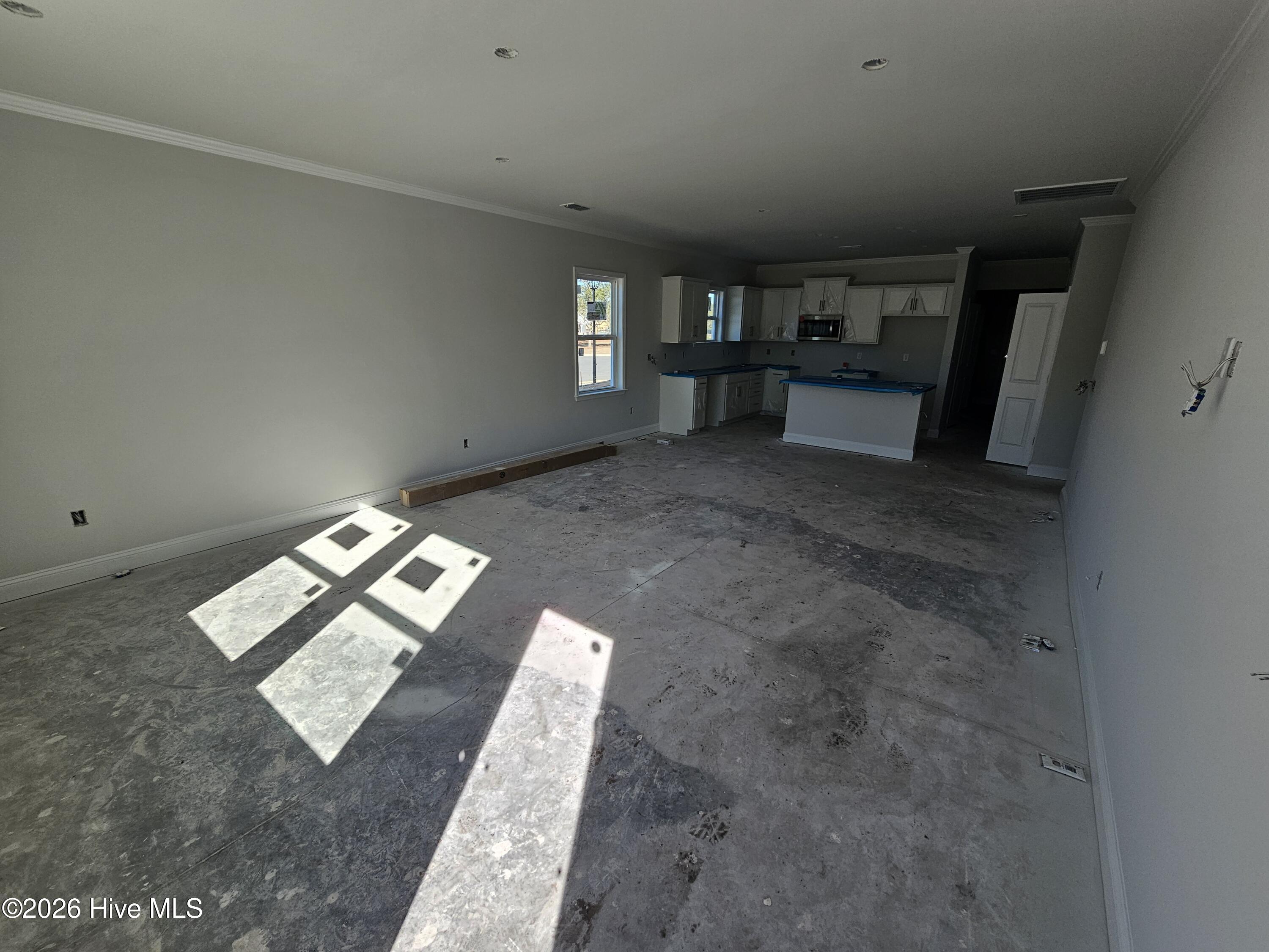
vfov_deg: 89.9
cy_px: 476
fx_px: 477
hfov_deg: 106.2
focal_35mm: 13
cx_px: 634
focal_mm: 2.2
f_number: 2.2
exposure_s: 1/388
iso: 50
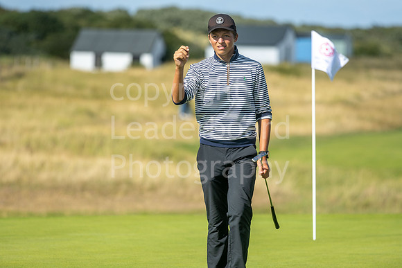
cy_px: 134
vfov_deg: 4.6
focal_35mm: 300
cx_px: 201
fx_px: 3351
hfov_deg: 6.9
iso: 200
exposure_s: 1/1600
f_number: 5
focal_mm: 300
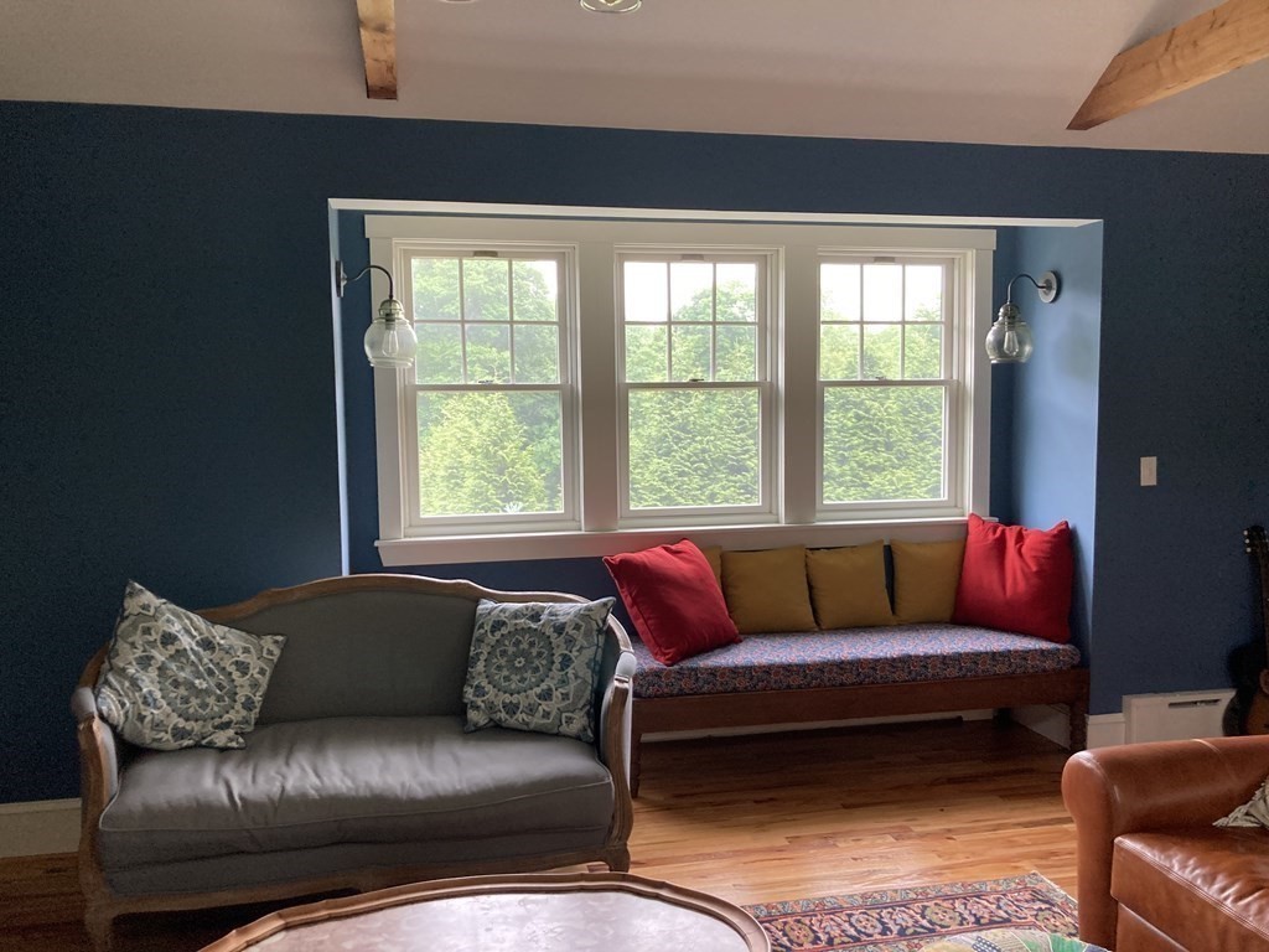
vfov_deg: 49.7
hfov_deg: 63.4
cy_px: 476
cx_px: 634
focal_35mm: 28
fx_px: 1026
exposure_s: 1/60
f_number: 1.8
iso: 100
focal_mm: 3.99
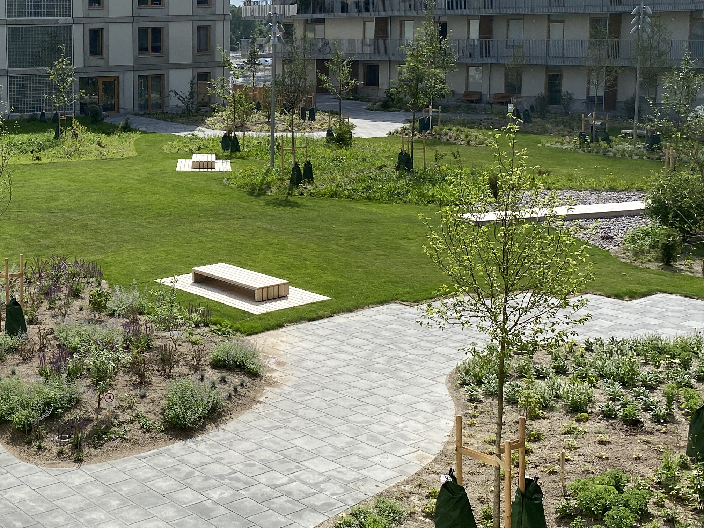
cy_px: 155
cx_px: 52
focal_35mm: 52
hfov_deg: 34.5
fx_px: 1058
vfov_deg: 27.8
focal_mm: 4.25
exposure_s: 1/3731
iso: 32
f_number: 1.8
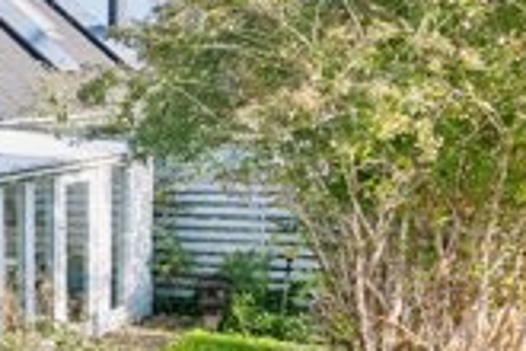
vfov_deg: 19.9
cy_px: 244
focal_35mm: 68
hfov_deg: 20.0
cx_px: -456
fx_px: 993
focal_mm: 14
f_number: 9
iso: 320
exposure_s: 1/125
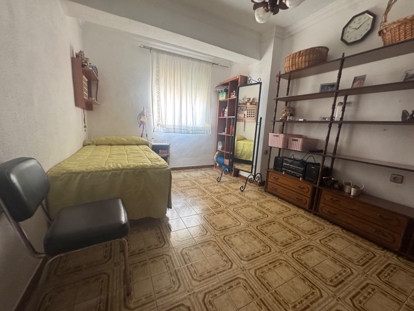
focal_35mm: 14
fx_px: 167
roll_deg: -3.3
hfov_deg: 102.1
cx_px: 207
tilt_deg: -10.3
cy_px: 156
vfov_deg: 85.7
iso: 320
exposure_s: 1/66
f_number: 2.2
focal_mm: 2.22
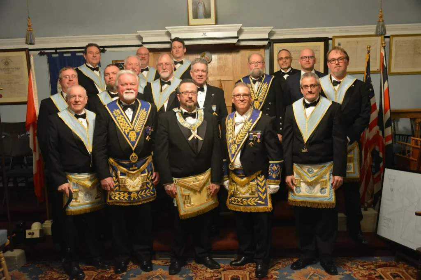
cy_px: 140
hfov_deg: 57.2
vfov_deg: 40.0
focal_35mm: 33
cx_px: 210
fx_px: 386
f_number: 3.8
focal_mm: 22
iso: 3200
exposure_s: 1/25
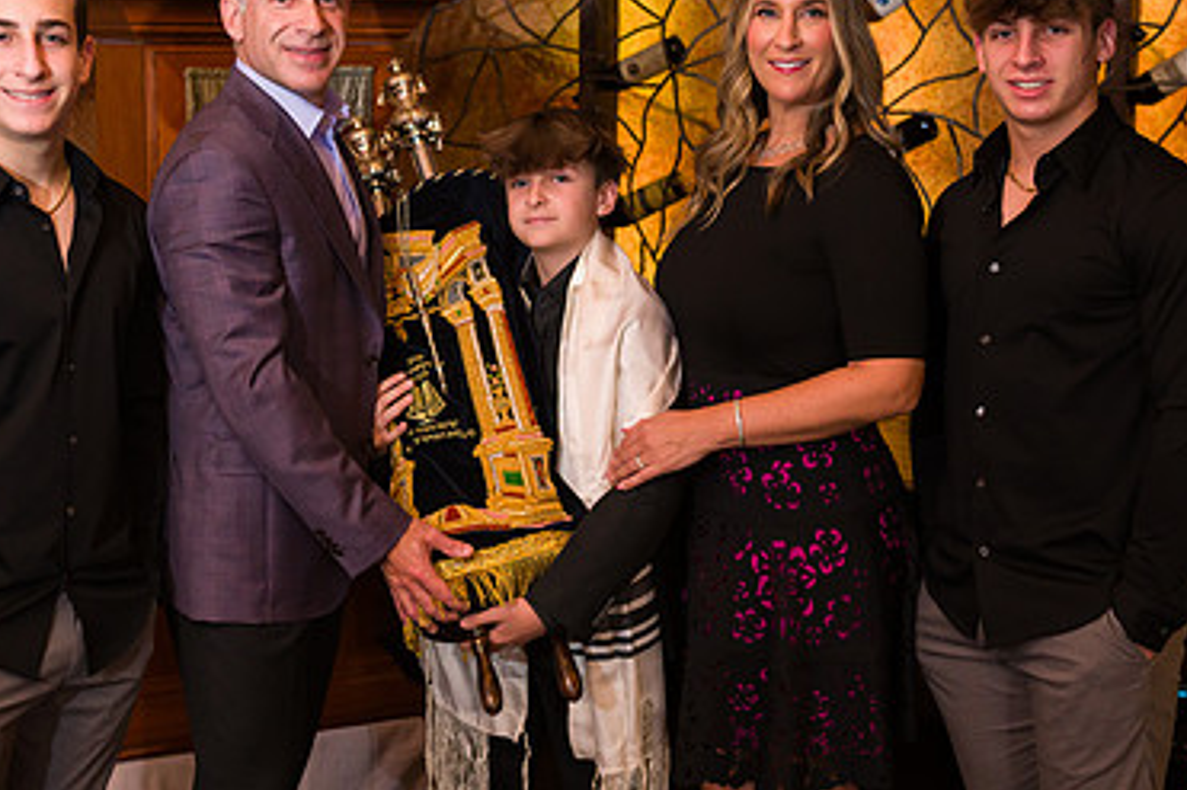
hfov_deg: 31.8
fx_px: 2076
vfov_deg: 21.5
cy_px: 283
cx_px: 488
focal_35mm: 63
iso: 1600
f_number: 5
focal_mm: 38
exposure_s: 1/200
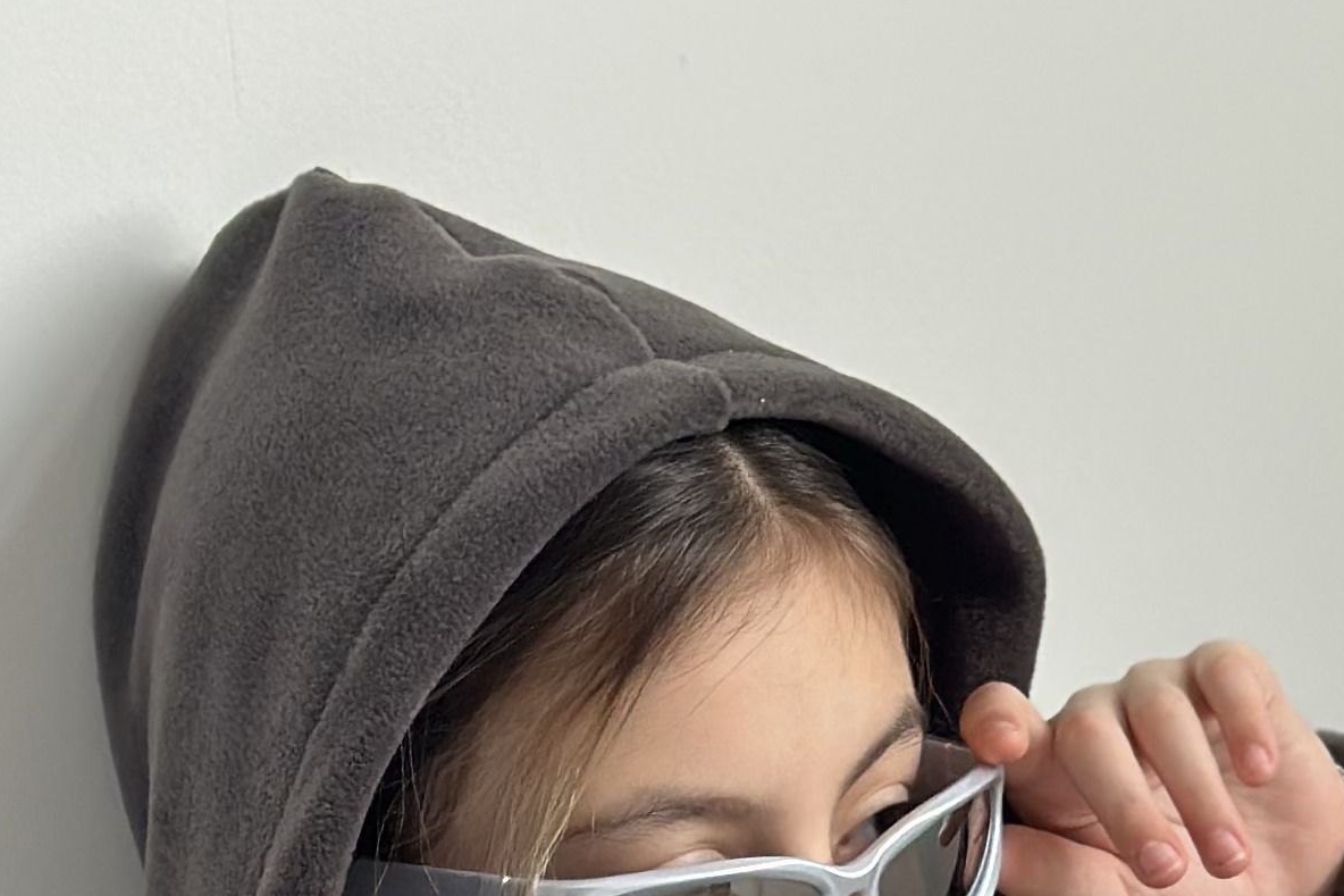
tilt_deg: -24.8
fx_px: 6345
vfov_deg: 7.7
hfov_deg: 12.1
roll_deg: +3.6
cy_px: 1757
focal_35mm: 170
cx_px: 812
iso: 125
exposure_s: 1/88
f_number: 1.78
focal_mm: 6.86
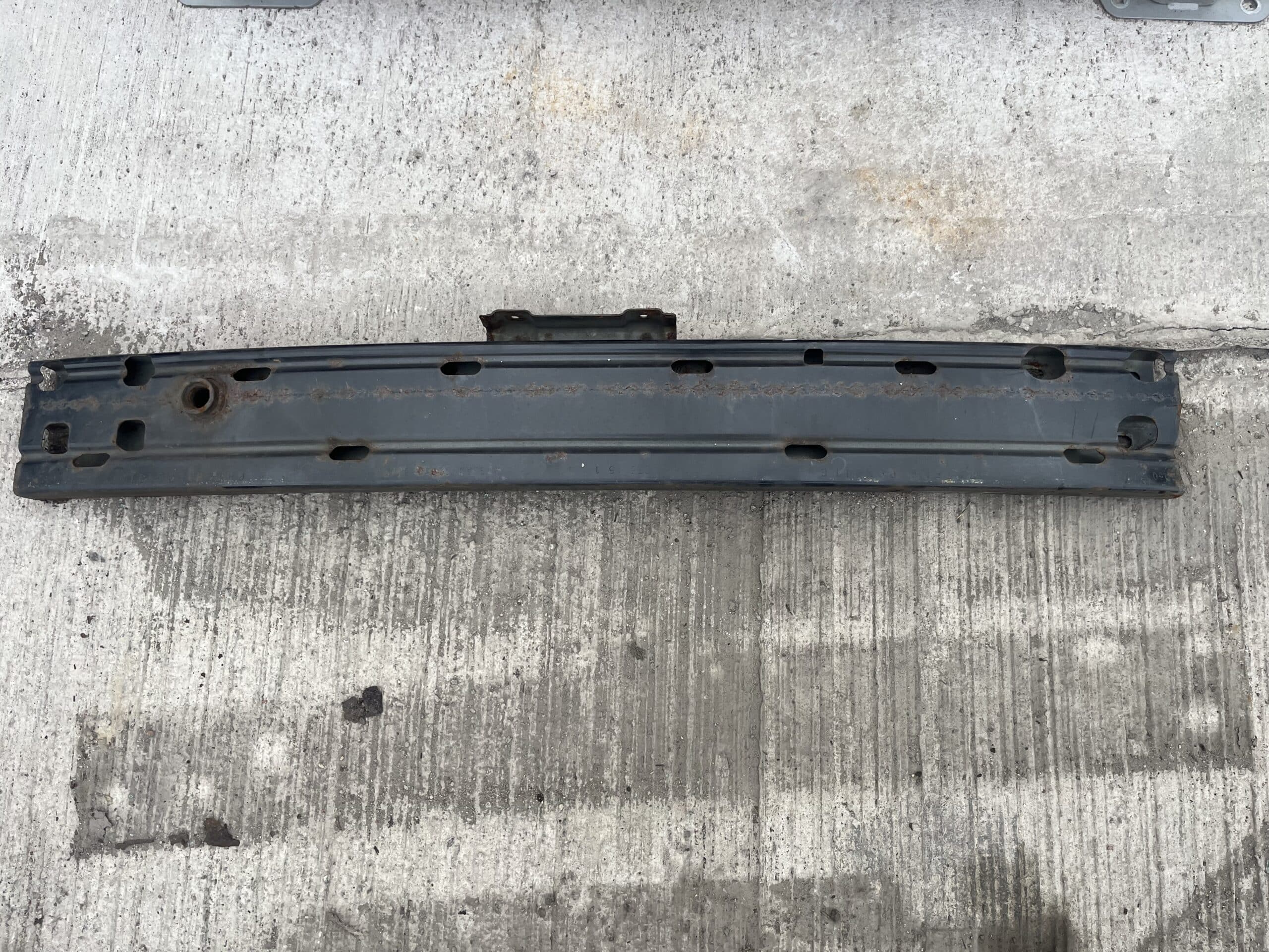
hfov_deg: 67.3
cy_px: 476
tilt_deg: -78.8
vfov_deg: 53.1
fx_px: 953
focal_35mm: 26
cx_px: 634
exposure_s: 1/569
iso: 50
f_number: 1.6
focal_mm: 5.1
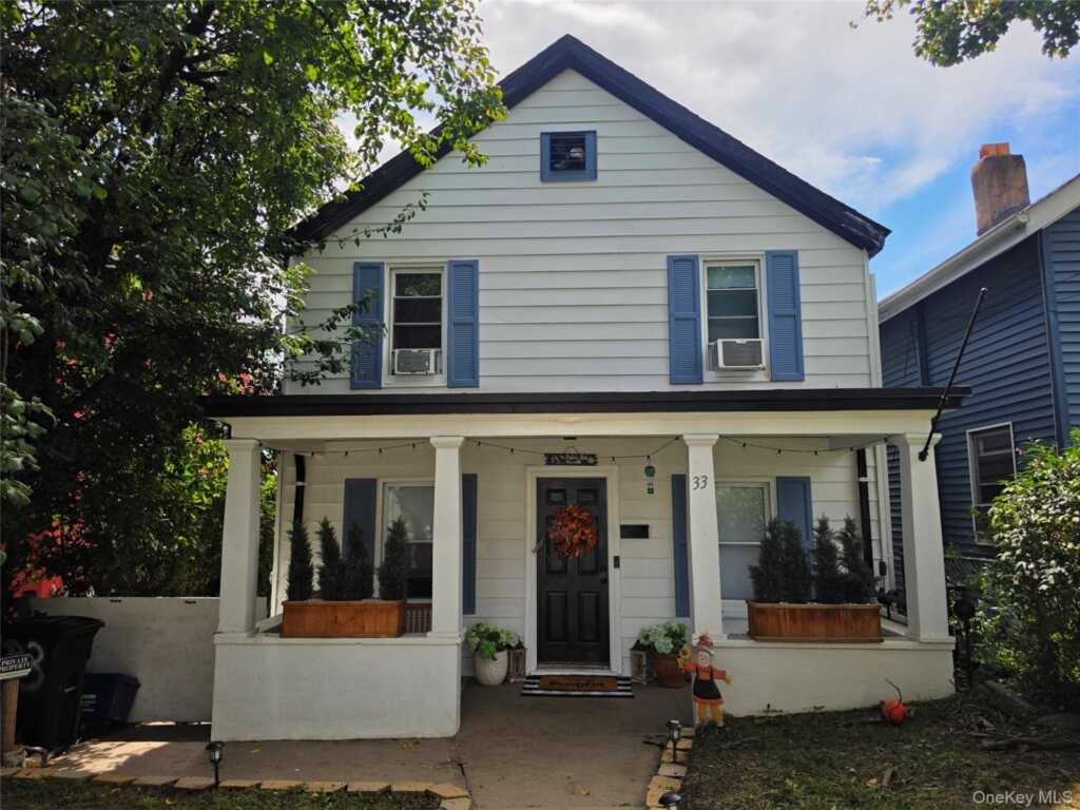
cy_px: 405
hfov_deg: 73.9
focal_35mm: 23
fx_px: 718
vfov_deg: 58.9
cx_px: 540
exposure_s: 1/7939
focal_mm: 6.5
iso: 50
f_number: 1.4
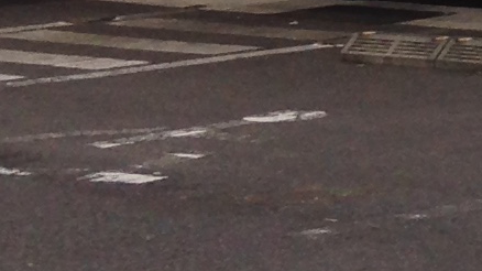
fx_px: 3424
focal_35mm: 268
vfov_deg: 4.3
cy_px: -644
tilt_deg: +5.4
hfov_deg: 7.3
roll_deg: -0.3
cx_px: 1338
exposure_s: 1/1748
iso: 50
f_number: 2.4
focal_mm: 4.12
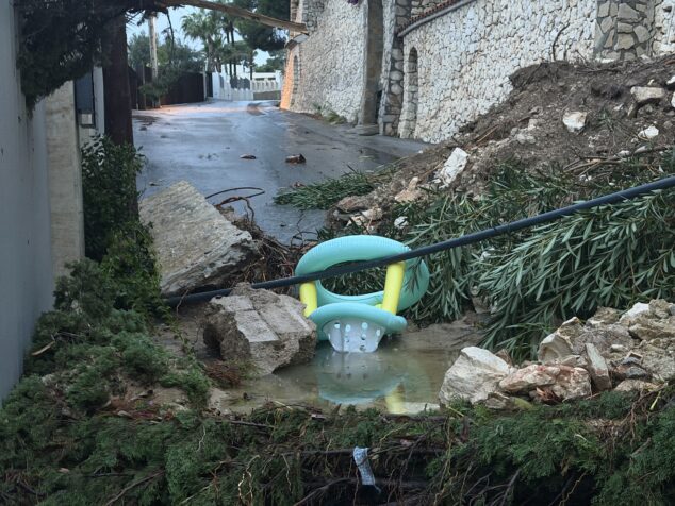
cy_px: 253
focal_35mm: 48
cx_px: 338
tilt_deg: -3.3
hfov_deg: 39.6
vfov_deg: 30.3
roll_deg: +1.3
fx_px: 936
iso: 800
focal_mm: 6.76
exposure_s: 1/24
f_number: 1.78
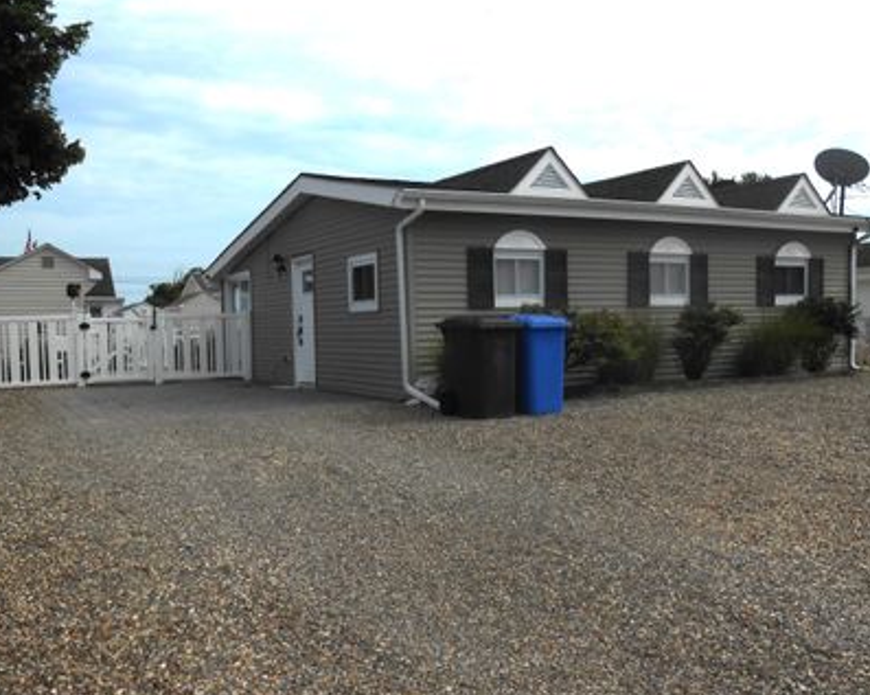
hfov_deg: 55.7
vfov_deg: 45.7
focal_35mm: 32
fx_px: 823
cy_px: 350
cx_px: 414
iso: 80
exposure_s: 1/320
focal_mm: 4.6
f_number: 11.5
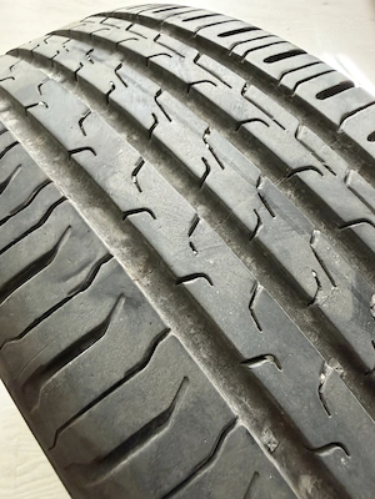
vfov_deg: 67.3
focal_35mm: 26
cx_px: 188
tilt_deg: -67.3
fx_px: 376
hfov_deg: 53.1
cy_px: 250
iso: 500
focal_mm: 2.22
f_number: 2.2
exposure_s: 1/60
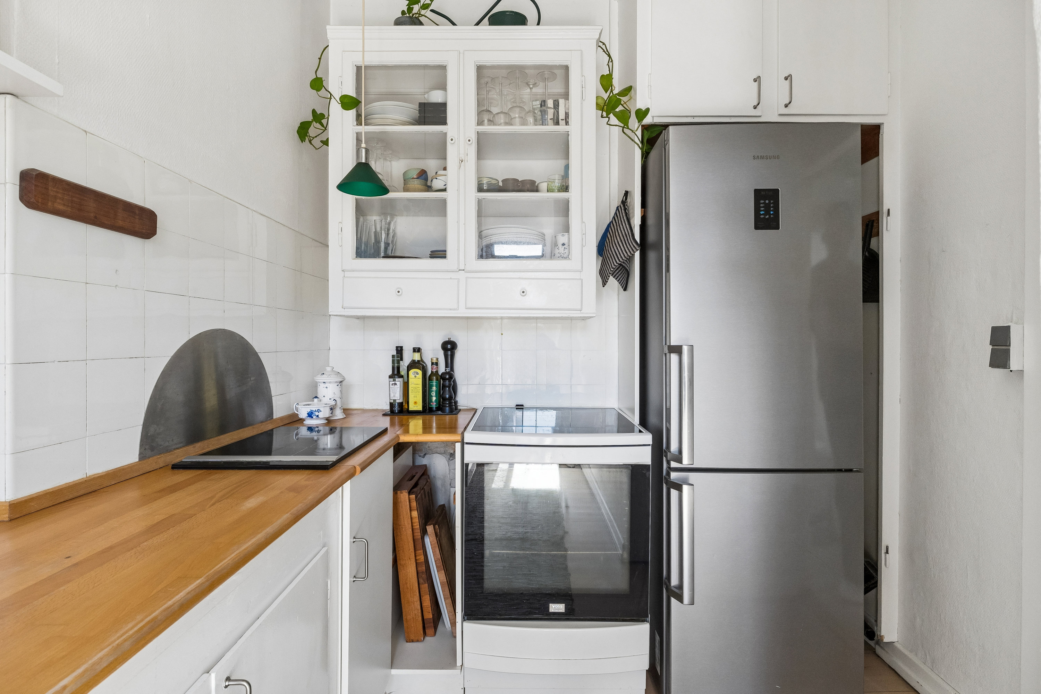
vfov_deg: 68.7
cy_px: 347
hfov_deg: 91.5
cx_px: 520
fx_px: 507
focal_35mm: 18
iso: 400
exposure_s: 1/25
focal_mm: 11.7
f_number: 7.1
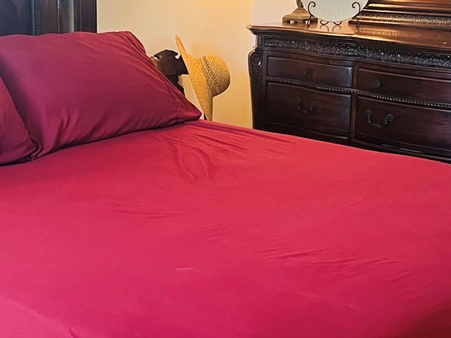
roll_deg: -0.5
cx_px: 206
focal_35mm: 68
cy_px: 155
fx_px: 886
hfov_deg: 28.5
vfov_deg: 21.6
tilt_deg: -14.6
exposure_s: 1/60
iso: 250
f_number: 1.6
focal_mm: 5.1
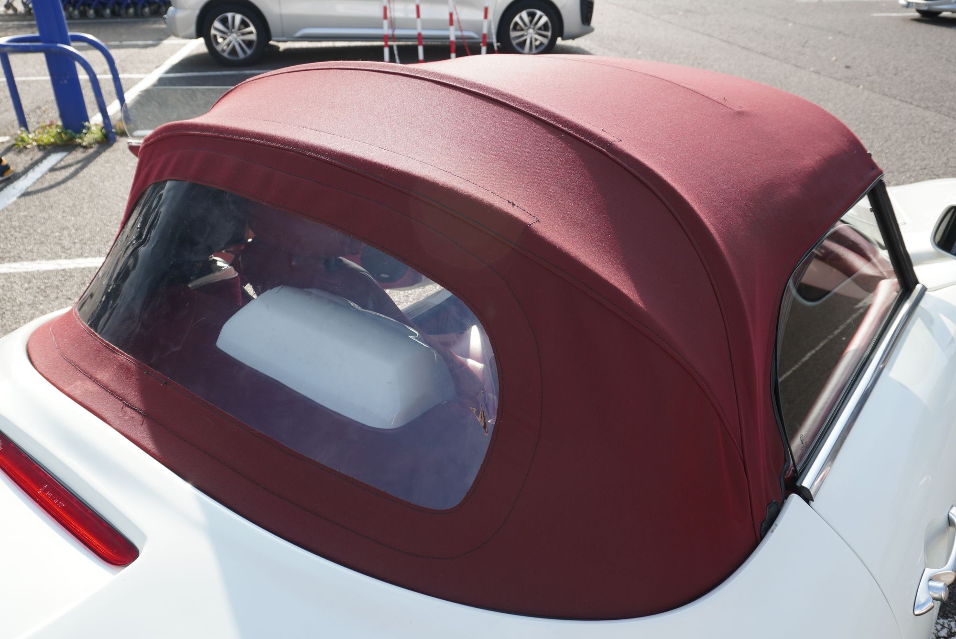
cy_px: 320
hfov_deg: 67.4
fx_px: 717
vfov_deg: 48.0
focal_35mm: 27
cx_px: 478
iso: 100
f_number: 5.6
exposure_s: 1/80
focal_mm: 18
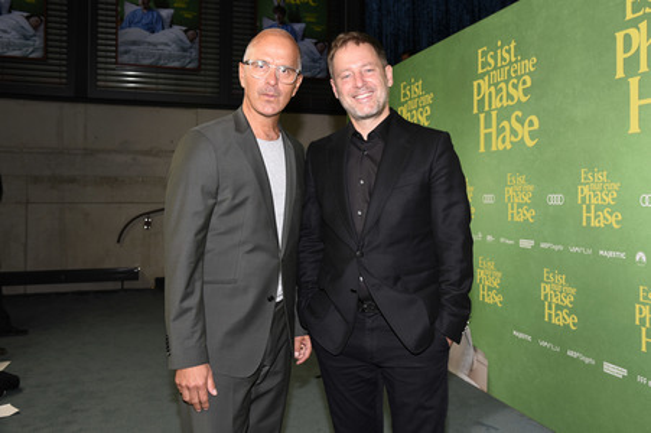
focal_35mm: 31
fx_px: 560
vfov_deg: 42.3
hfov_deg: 60.3
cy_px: 216
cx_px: 326
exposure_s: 1/125
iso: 500
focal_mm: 31
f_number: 6.3
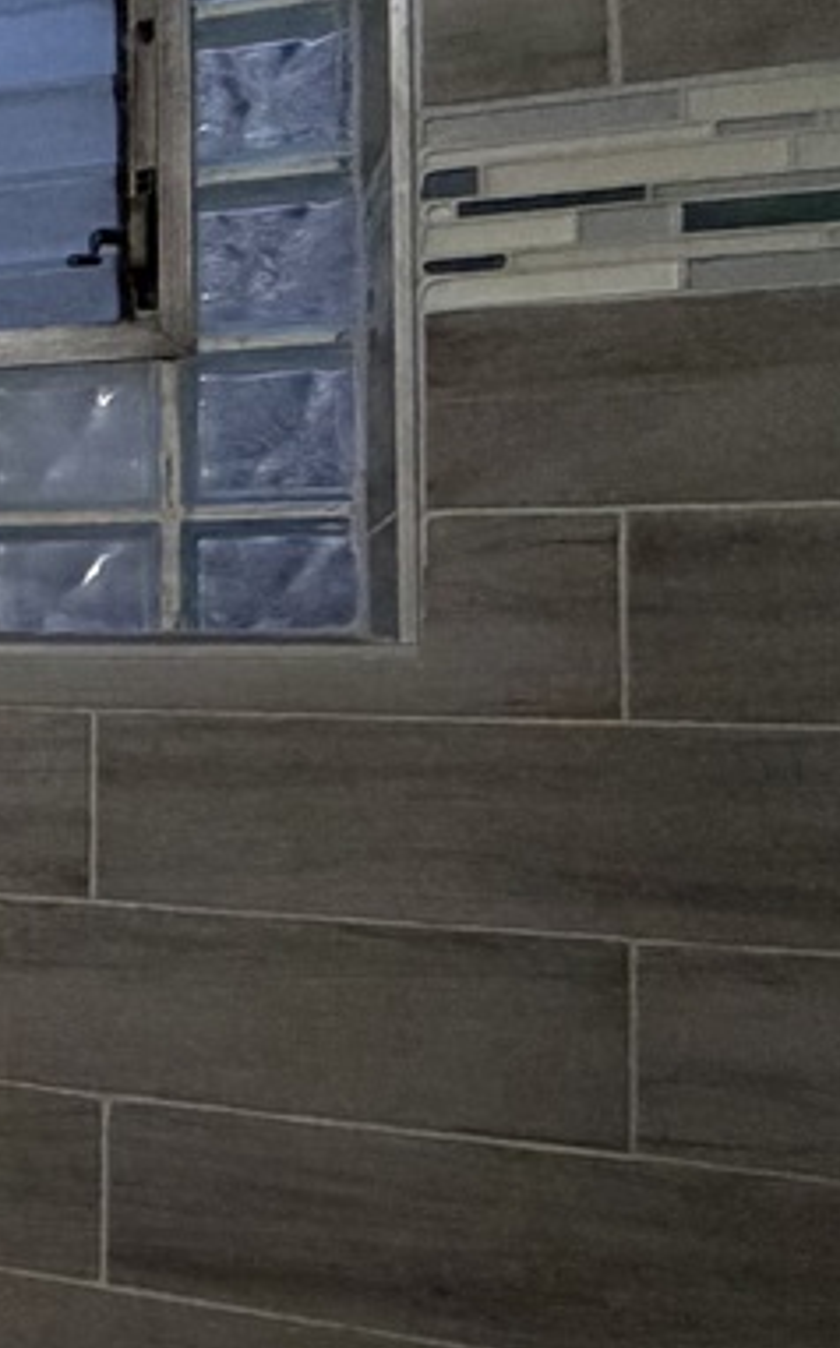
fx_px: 2056
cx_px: -1412
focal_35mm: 56
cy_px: 603
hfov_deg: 13.1
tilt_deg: +1.3
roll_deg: -0.2
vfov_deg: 36.3
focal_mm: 2.22
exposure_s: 1/60
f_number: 2.2
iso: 250
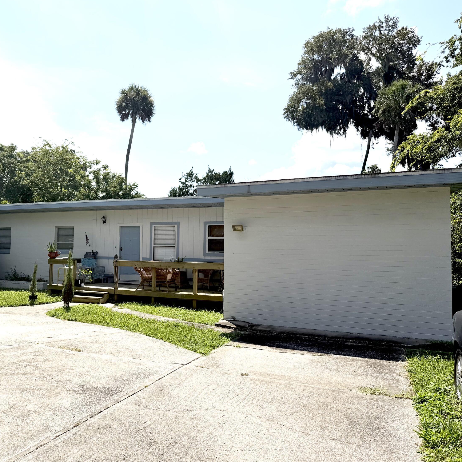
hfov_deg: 54.3
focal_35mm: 29
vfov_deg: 55.6
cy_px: 231
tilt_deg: +2.8
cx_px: 149
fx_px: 438
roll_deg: -1.6
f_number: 1.78
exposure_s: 1/9091
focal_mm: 6.76
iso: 80
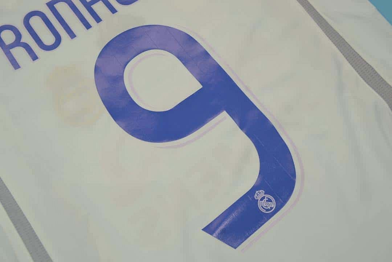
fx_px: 392
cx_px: 196
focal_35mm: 36
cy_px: 131
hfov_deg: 53.1
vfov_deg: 36.9
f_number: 7.1
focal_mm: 24
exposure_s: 1/60
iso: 200
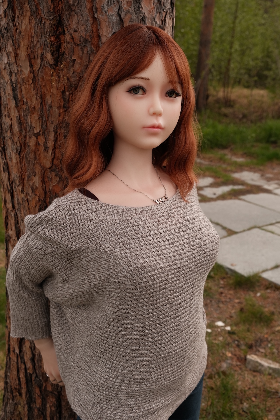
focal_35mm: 35
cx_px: 140
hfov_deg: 37.9
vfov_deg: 54.4
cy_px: 210
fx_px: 408
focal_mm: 23.3
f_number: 4.5
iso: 400
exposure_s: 1/250
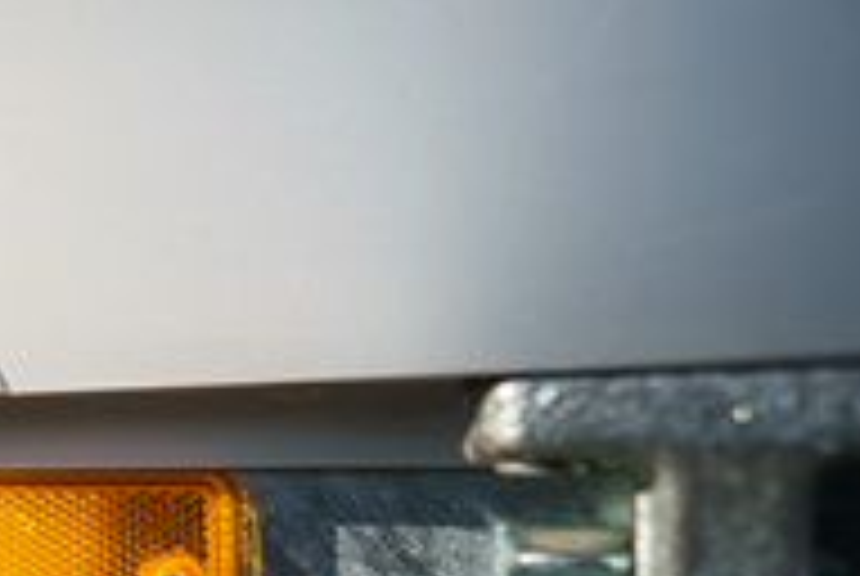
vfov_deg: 32.7
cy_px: 450
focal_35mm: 40
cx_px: -72
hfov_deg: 39.9
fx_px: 957
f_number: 2.8
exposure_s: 1/3200
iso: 160
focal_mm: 17
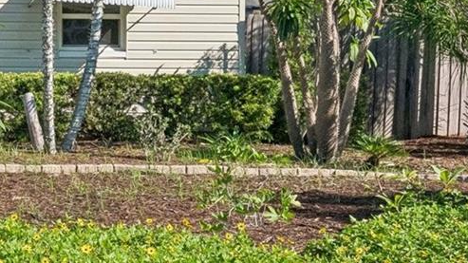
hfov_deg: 19.2
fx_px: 1265
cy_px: 40
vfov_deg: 11.8
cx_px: -153
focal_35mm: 102
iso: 800
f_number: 8
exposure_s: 1/3200
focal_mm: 20
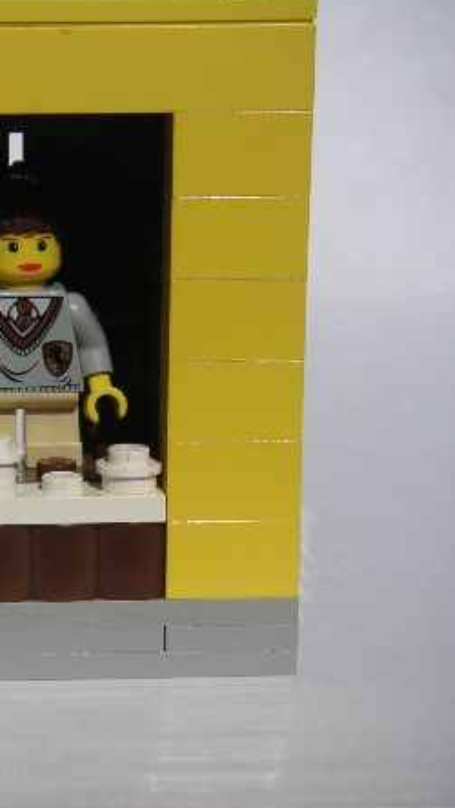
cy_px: 400
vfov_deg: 20.7
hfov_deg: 11.6
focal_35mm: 103
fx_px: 2208
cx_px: -24
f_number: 6.7
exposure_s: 1/500
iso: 50
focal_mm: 10.9
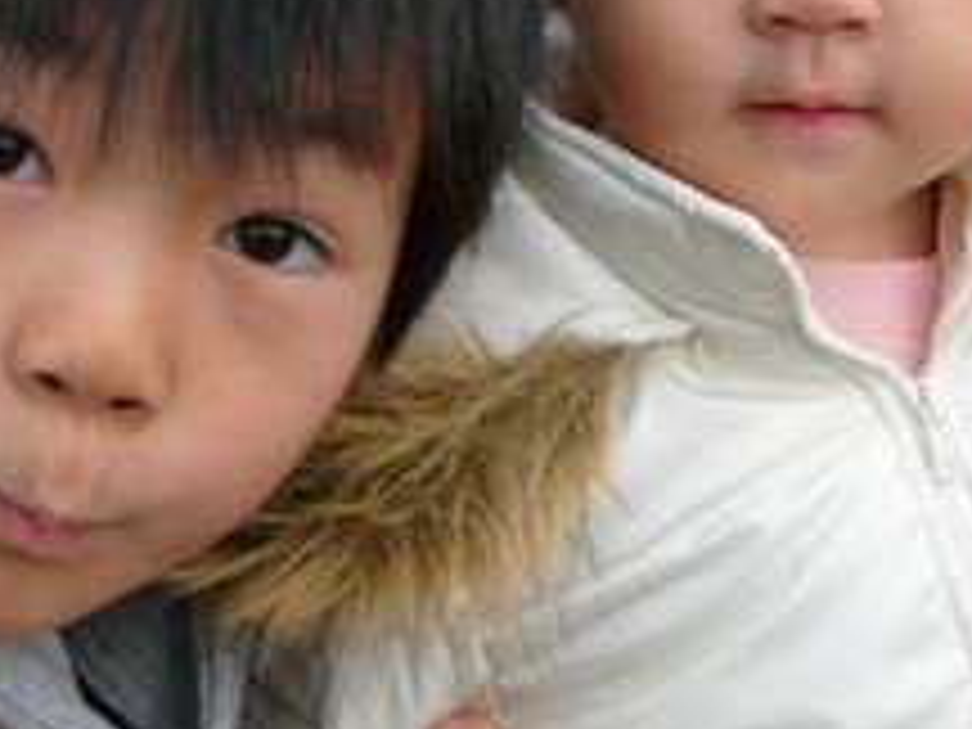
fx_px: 2752
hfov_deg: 20.0
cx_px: 310
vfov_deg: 14.8
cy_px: 4
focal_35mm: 98
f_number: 3.3
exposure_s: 1/320
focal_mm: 7
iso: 80
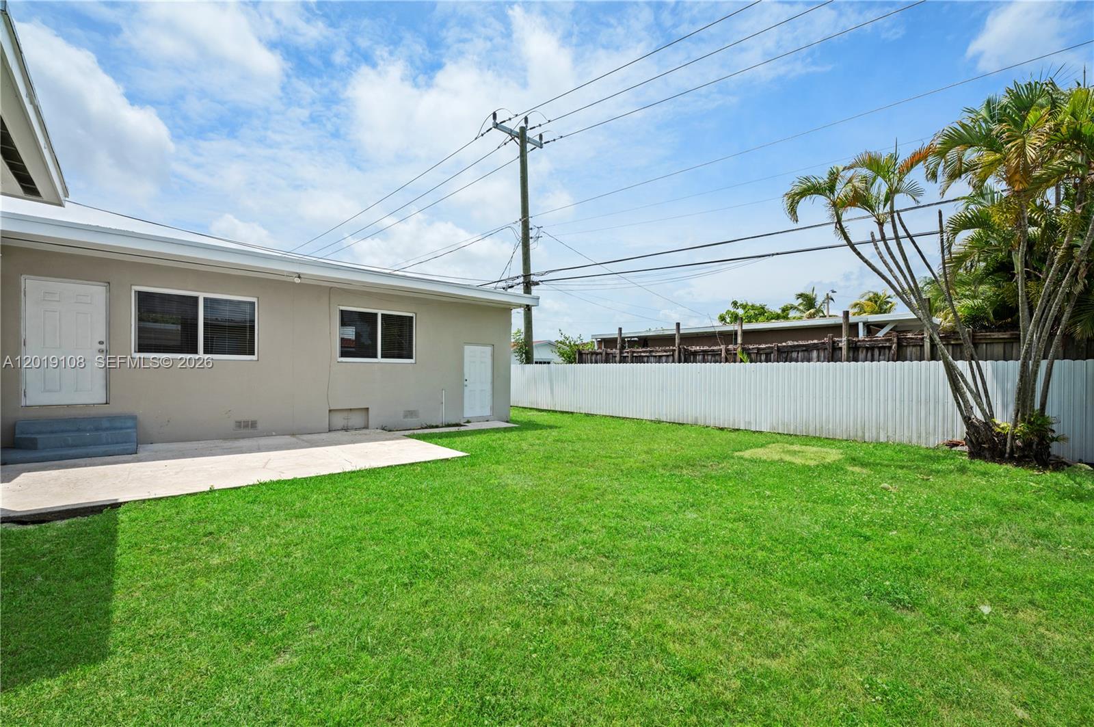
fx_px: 425
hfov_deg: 104.3
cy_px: 364
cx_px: 547
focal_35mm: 14
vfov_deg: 81.1
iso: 200
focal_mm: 14
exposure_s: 1/500
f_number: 11
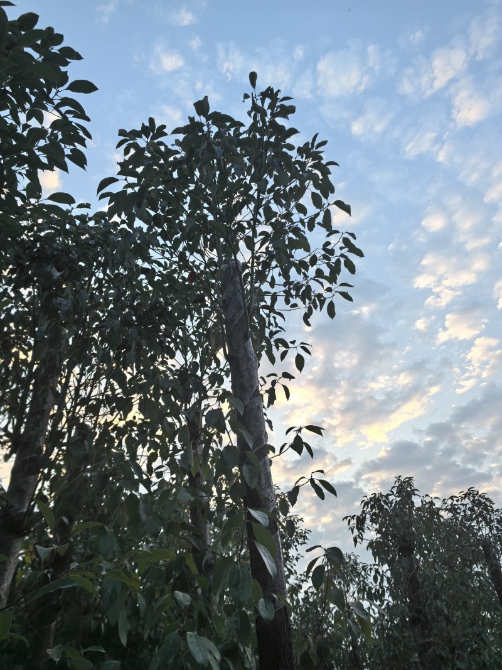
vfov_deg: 65.3
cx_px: 251
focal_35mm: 27
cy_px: 335
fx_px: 522
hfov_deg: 51.3
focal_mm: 5.75
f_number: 2
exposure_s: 1/413
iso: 50
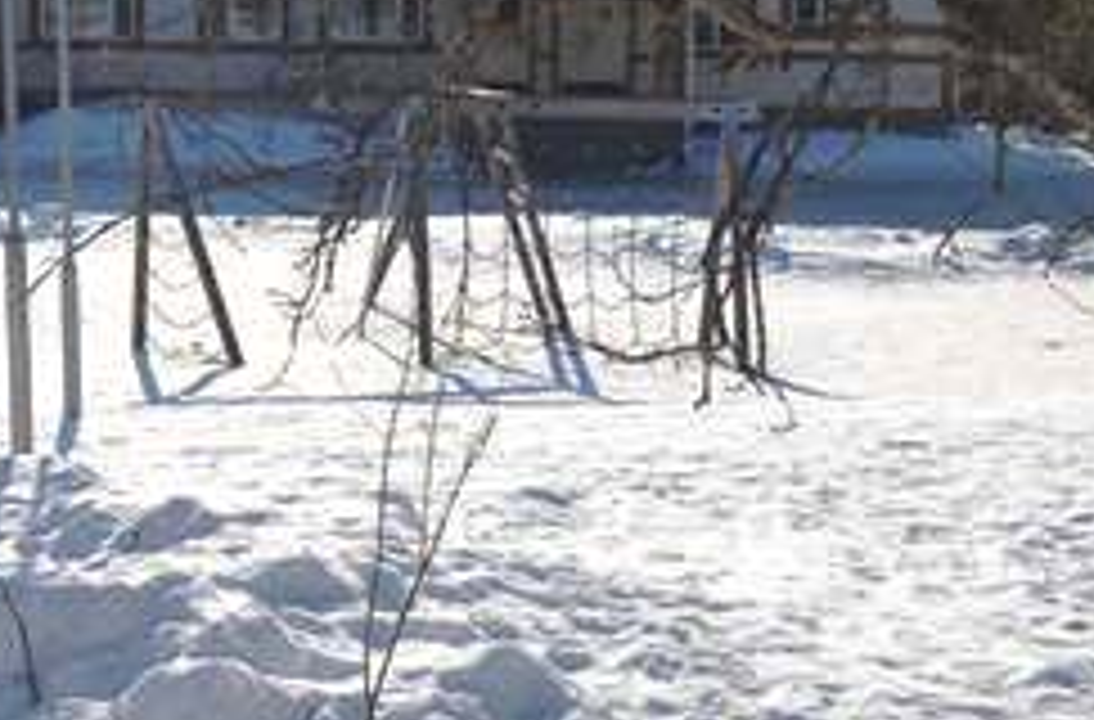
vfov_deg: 15.5
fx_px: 2634
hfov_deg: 23.1
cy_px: 124
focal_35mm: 87
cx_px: 216
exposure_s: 1/400
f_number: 9
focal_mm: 22
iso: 100
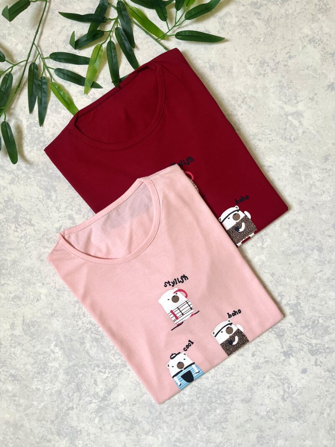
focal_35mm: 26
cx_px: 168
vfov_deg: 67.3
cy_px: 224
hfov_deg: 53.1
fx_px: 336
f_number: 1.6
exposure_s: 1/122
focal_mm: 5.1
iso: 100
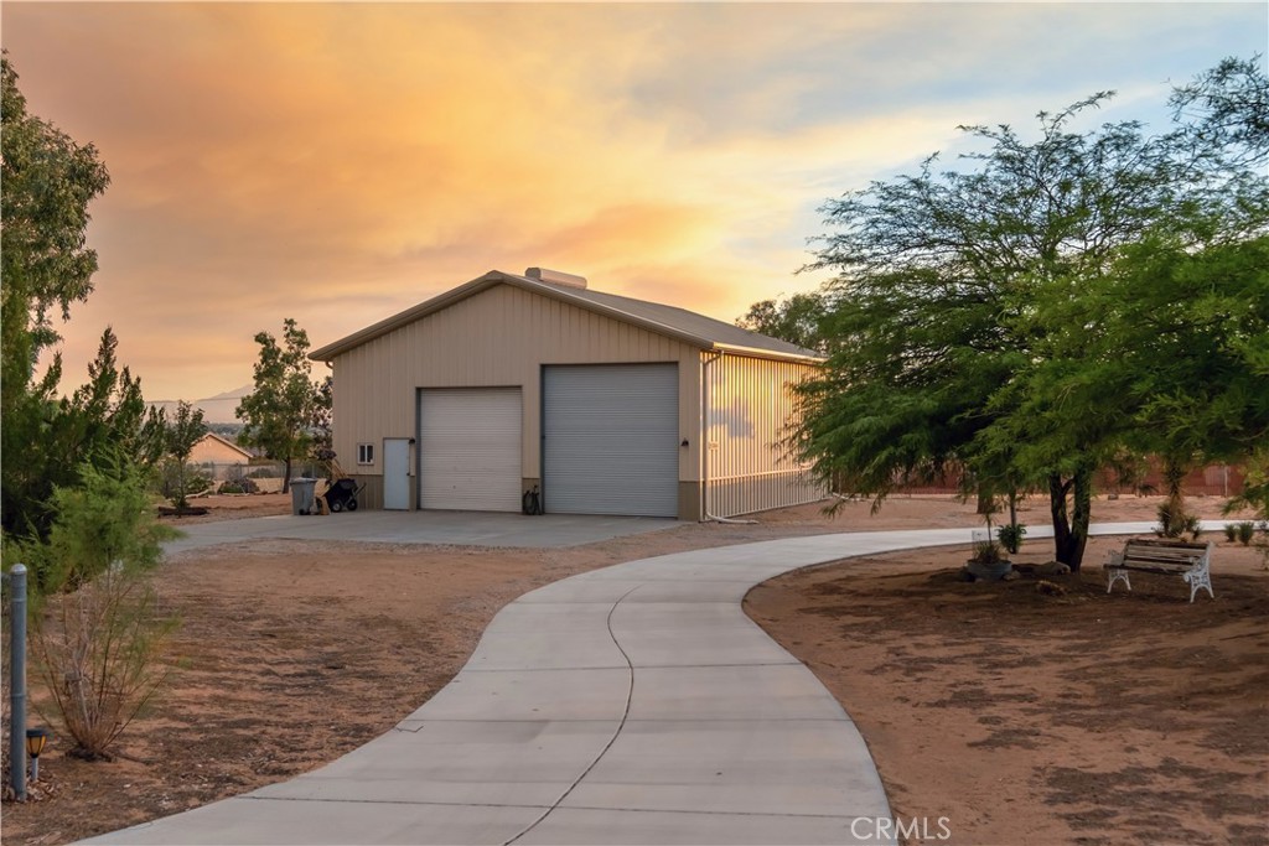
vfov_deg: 36.9
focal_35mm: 36
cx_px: 634
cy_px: 423
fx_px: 1269
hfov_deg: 53.1
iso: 500
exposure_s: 1/300
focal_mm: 24
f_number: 6.4
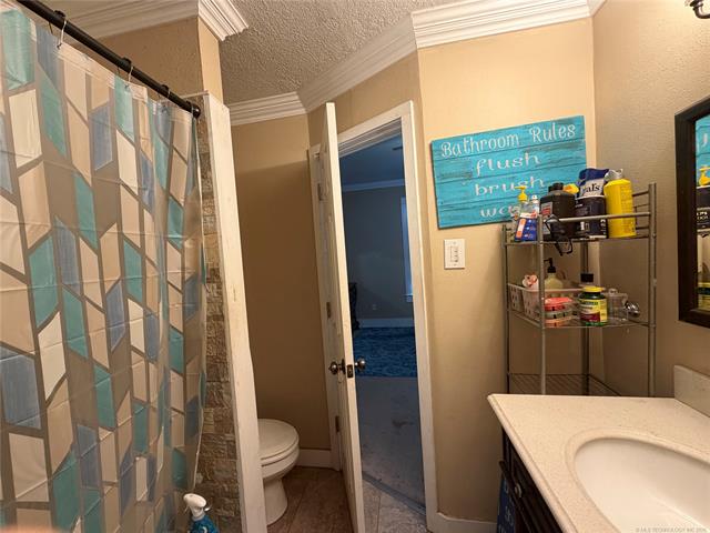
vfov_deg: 85.7
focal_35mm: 14
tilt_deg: -2.4
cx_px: 355
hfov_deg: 102.1
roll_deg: +3.8
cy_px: 266
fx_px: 287
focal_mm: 2.22
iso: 250
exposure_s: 1/60
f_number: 2.2
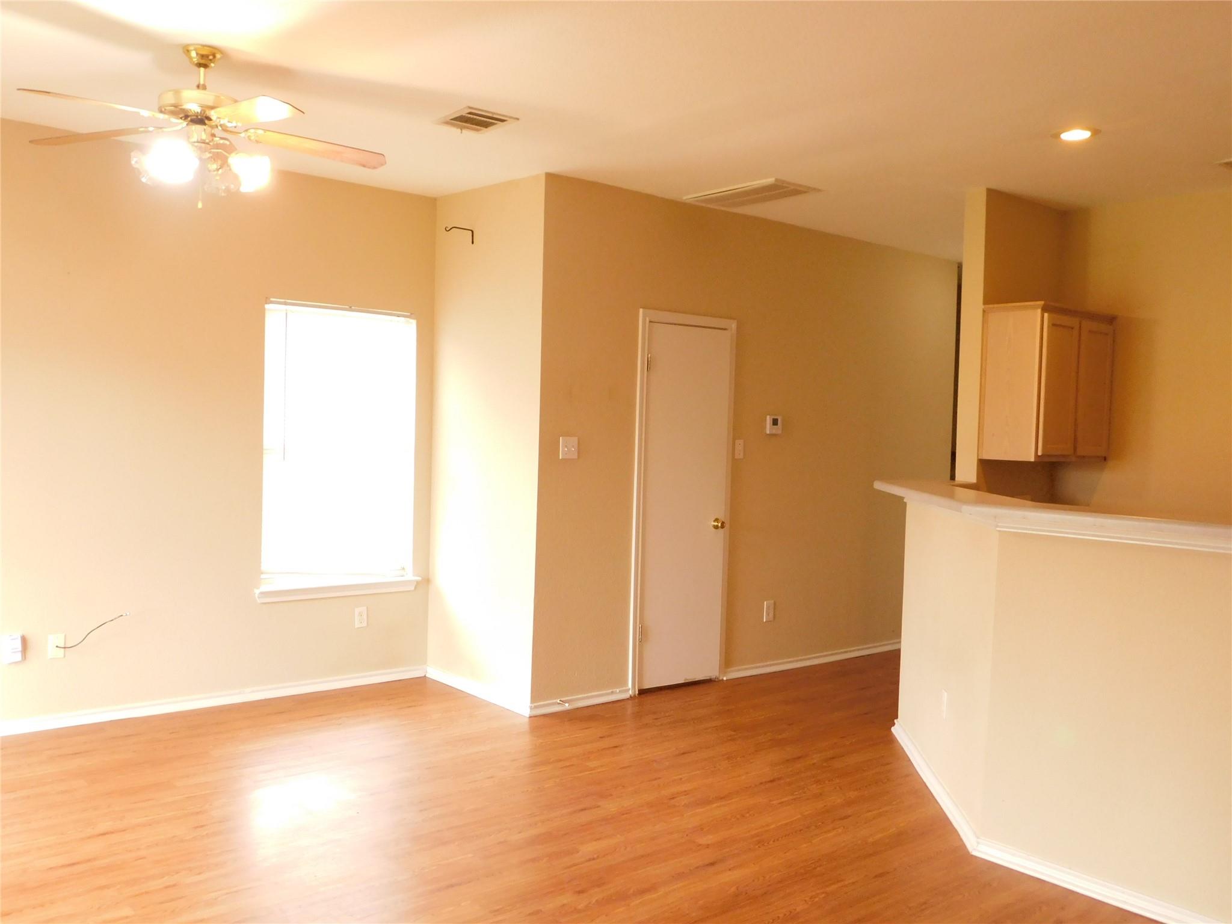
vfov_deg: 46.8
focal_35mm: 30
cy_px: 462
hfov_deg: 60.0
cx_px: 616
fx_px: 1068
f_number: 3.2
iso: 400
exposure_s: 1/30
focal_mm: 5.3
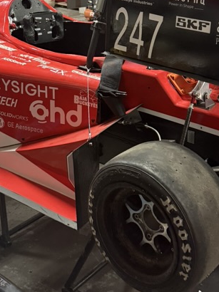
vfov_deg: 31.4
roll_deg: -2.9
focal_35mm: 60
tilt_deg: -17.3
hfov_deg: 24.4
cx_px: 107
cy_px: 58
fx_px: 507
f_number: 1.78
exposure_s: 1/60
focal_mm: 6.76
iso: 400
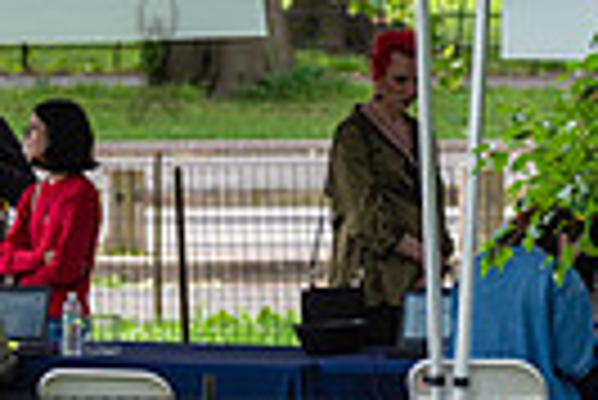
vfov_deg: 3.6
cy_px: -53
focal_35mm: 386
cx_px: 120
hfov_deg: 5.3
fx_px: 6419
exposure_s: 1/100
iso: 250
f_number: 3.5
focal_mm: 80
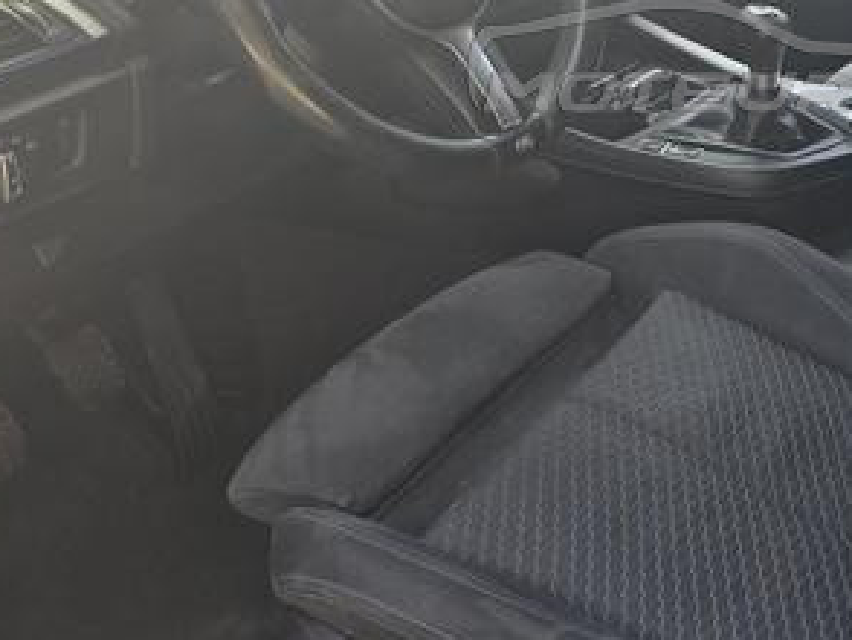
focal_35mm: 51
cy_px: 54
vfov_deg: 27.5
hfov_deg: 35.8
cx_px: 722
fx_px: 1256
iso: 25
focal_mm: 6.3
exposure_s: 1/180
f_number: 1.7
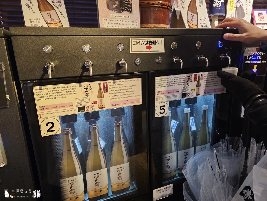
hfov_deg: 73.9
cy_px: 100
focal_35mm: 23
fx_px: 177
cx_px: 134
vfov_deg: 58.9
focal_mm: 6.3
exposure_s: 1/30
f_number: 1.7
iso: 640
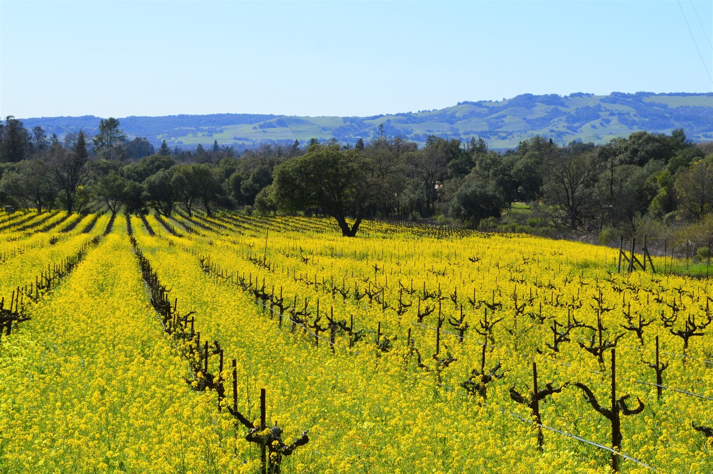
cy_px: 237
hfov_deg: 28.1
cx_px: 356
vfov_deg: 18.9
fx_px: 1425
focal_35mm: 72
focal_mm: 48
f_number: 11
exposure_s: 1/500
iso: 400
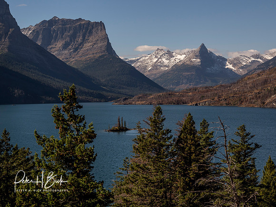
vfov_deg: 19.4
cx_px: 138
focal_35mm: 76
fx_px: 606
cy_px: 104
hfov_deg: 25.7
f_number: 8
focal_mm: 38
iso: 200
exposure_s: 1/500
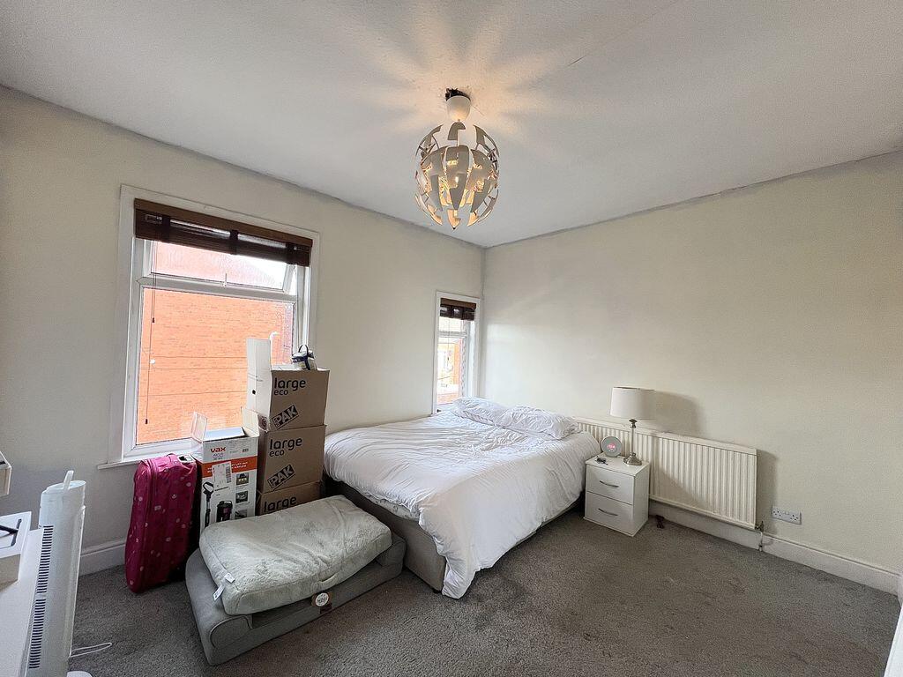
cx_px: 452
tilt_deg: +0.5
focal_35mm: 13
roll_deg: -2.0
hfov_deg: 106.2
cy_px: 338
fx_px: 339
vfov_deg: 89.9
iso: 64
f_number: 1.8
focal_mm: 1.57
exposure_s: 1/100
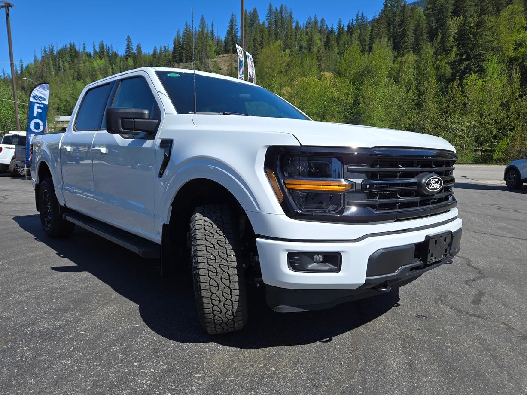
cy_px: 203
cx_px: 259
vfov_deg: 56.8
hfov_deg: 71.6
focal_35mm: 24
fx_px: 365
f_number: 1.8
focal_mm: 5.4
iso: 25
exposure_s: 1/1849
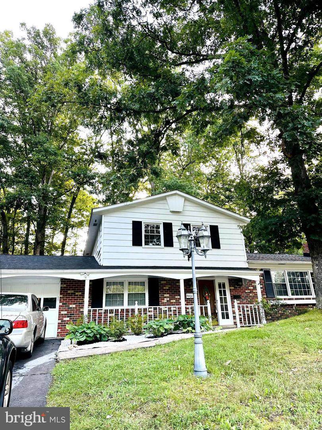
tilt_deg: +20.5
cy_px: 215
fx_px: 298
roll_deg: +2.5
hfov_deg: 56.8
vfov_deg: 71.6
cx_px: 161
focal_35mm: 24
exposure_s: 1/162
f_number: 1.78
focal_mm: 6.86
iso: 80
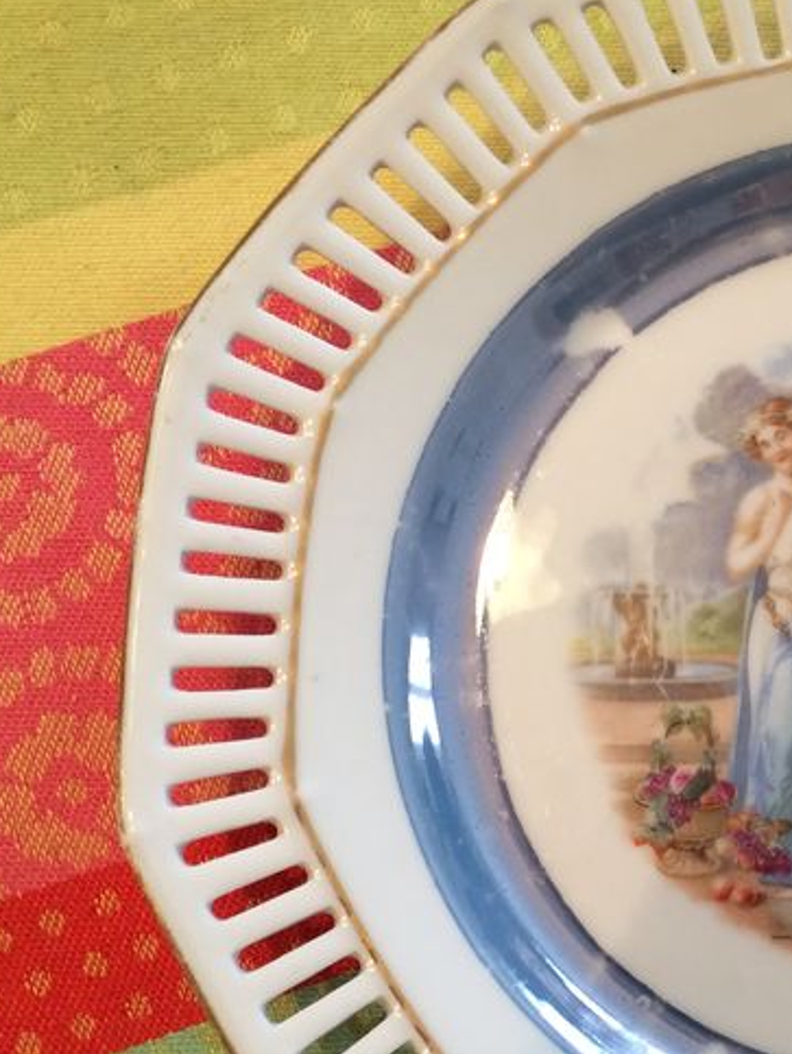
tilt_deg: -80.7
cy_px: 652
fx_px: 1828
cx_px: 816
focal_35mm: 60
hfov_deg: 23.3
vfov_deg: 32.0
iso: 100
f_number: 2.2
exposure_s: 1/33
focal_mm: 4.15
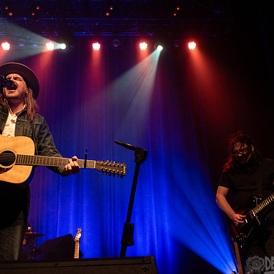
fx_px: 421
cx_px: 143
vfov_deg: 36.1
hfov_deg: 36.1
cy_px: 132
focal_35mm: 47
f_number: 3.2
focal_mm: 32
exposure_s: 1/160
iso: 2500
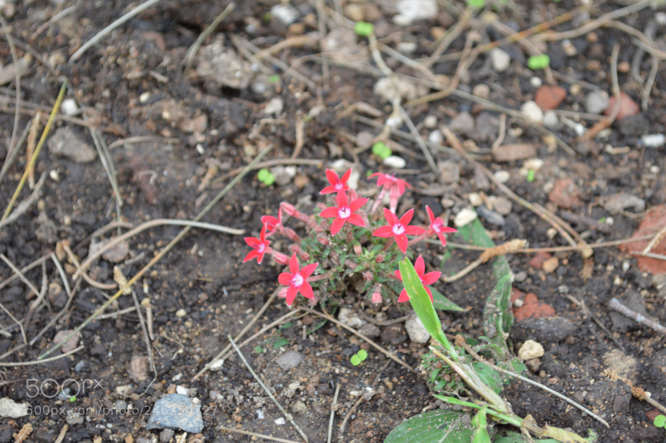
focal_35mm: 82
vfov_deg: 16.5
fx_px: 1525
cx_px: 333
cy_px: 222
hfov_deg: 24.6
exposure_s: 1/60
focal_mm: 55
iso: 800
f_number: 5.6
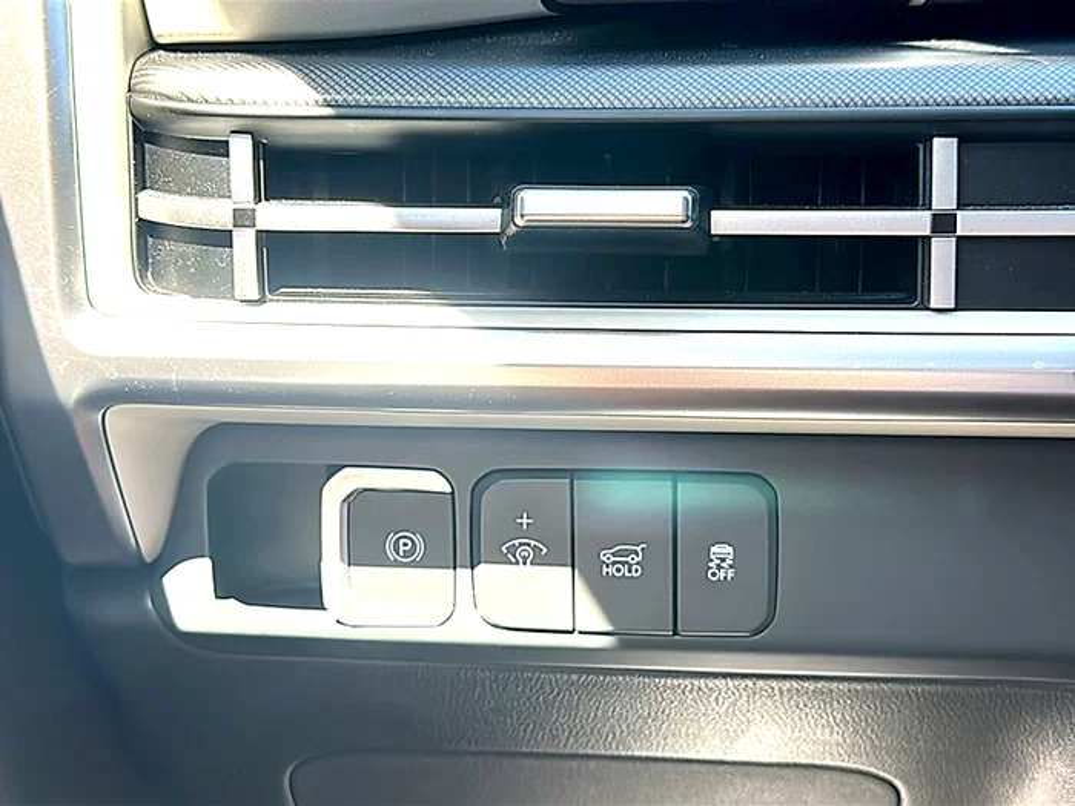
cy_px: 403
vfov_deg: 36.0
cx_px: 538
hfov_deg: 46.8
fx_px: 1242
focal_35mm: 40
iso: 64
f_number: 1.78
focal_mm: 6.86
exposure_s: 1/229
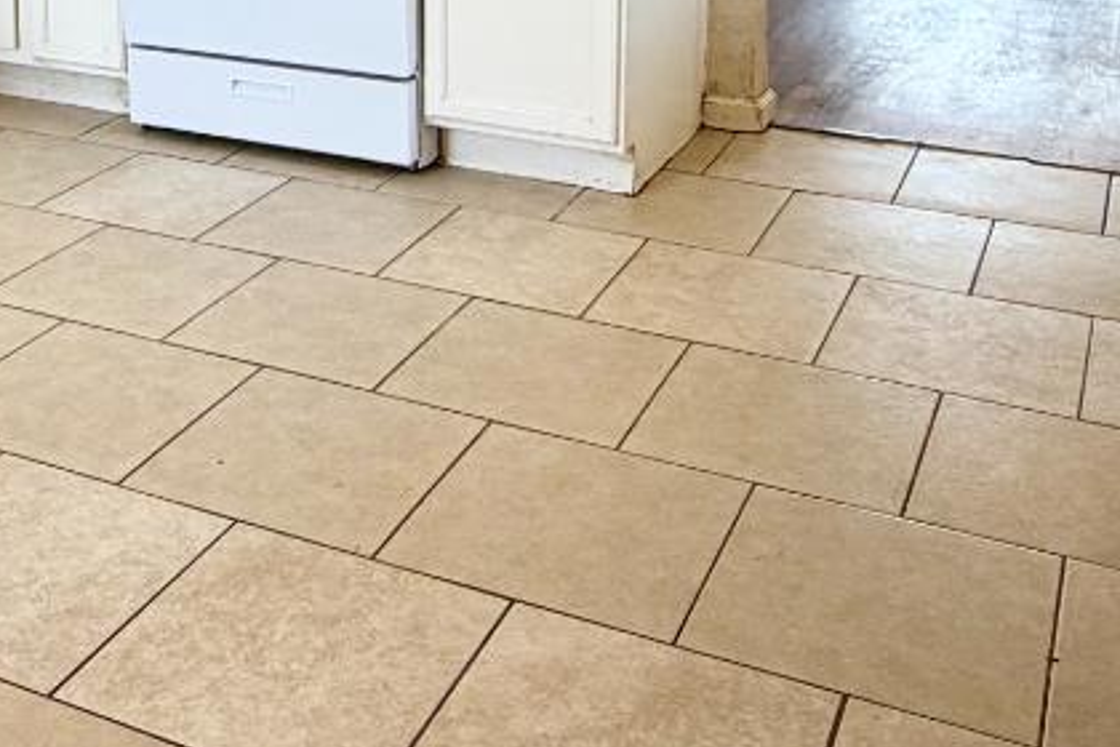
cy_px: -185
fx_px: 1618
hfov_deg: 37.9
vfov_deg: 23.4
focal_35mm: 52
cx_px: 392
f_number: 2.2
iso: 160
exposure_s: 1/121
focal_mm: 2.22
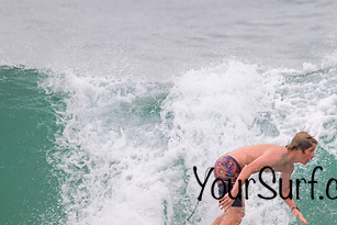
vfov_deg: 0.9
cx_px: 306
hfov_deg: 1.4
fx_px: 14160
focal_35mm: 1512
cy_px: 174
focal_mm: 800
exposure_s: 1/2000
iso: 1100
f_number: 11
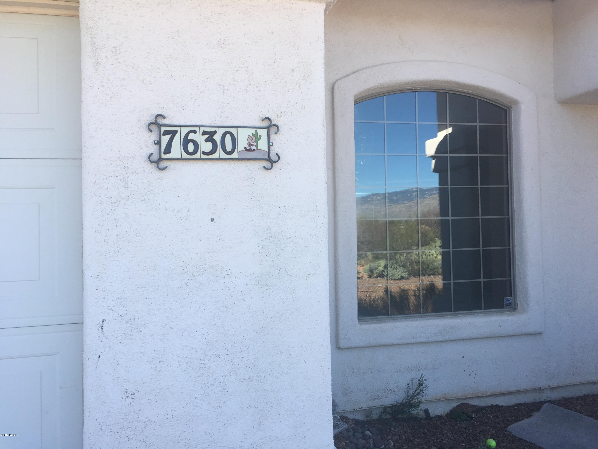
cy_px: 224
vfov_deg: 48.2
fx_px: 501
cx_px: 299
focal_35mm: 29
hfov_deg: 61.7
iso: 25
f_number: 2.2
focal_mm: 4.15
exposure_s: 1/455
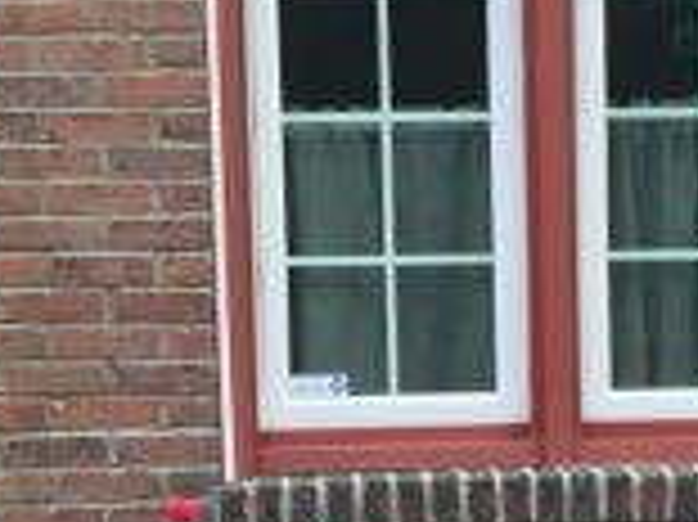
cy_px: 824
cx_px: 491
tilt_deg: -5.6
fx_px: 2861
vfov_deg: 10.0
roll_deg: -0.2
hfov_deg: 13.9
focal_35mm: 142
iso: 32
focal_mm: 4.15
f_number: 2.2
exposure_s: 1/132
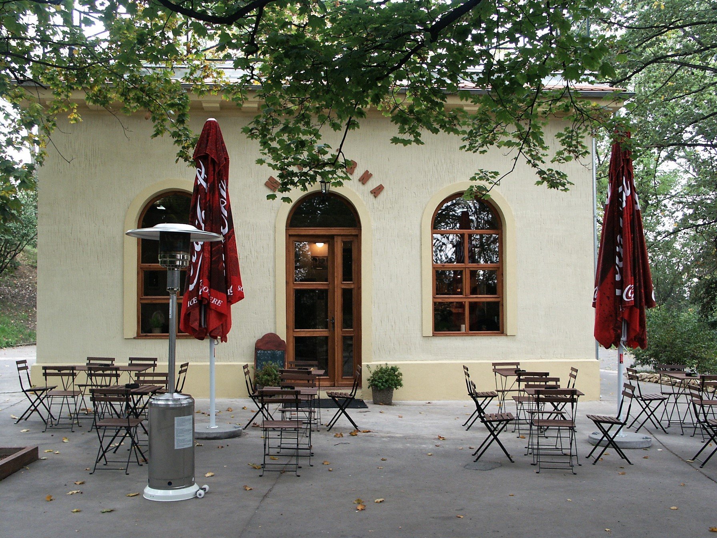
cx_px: 358
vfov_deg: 38.7
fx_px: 766
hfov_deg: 50.1
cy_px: 269
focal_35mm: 37
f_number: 2.8
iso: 100
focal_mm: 9.71
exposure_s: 1/60
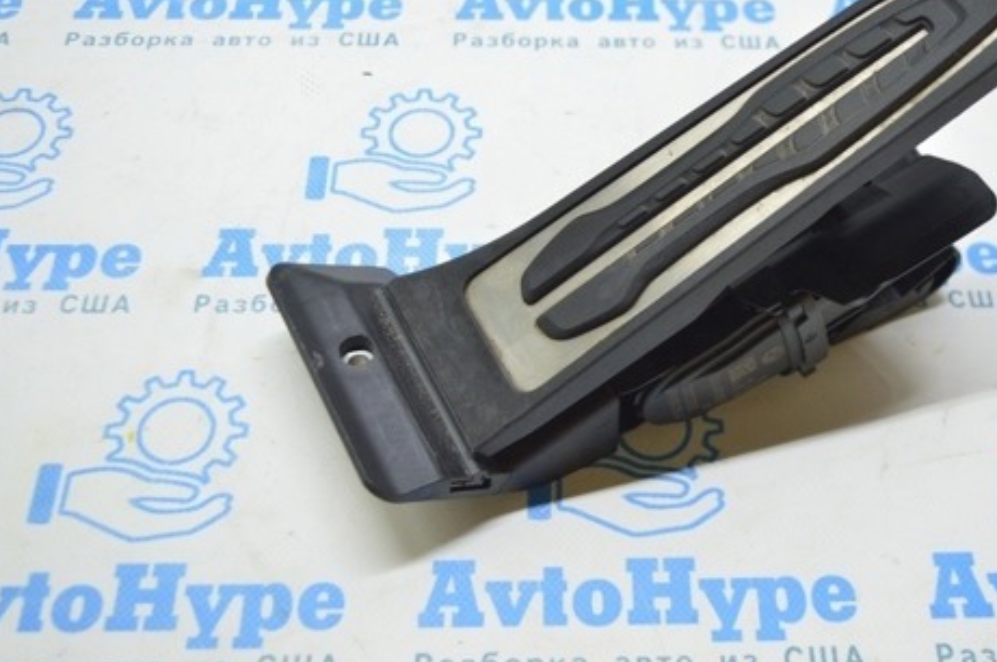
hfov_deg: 39.5
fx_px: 1383
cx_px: 603
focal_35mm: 50
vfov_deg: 26.8
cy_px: 228
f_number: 4
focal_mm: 24
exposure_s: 1/40
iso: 400
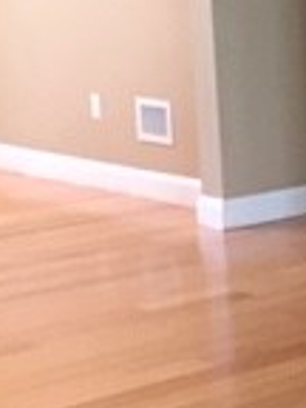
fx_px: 1520
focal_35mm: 129
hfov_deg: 9.5
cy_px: 42
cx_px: 847
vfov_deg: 15.1
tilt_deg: -3.7
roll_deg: +1.4
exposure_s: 1/30
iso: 250
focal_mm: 4.15
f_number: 2.2
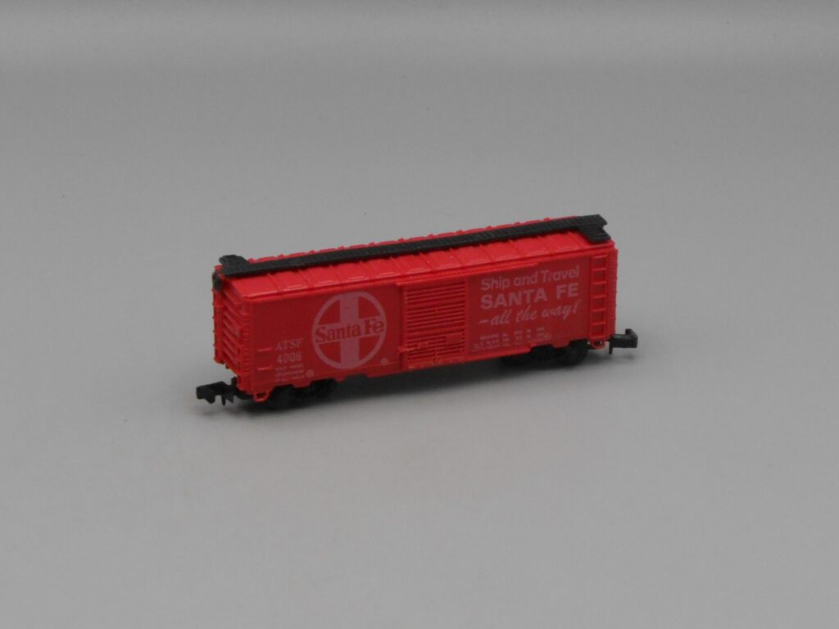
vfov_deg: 18.4
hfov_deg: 24.4
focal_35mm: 80
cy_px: 314
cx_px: 420
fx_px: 1939
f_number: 4.7
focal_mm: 14.3
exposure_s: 1/250
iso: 250
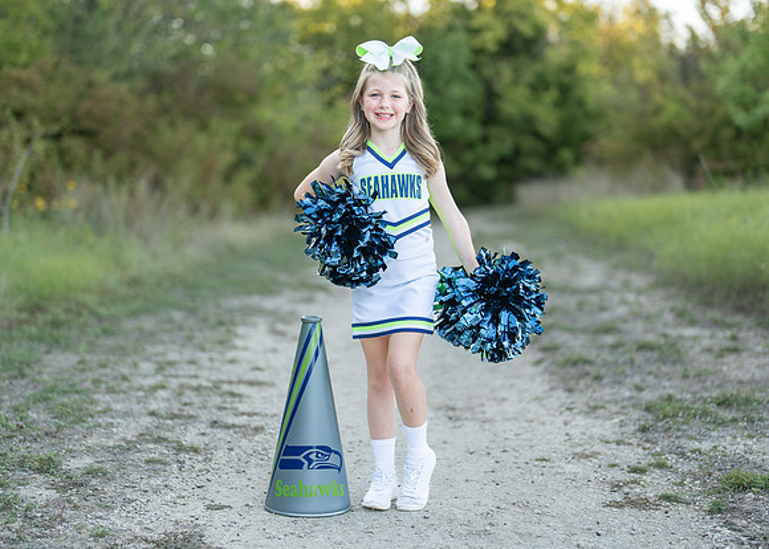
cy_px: 254
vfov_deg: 22.6
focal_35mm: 63
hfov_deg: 31.3
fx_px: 1375
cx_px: 383
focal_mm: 50
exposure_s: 1/640
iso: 100
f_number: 1.2
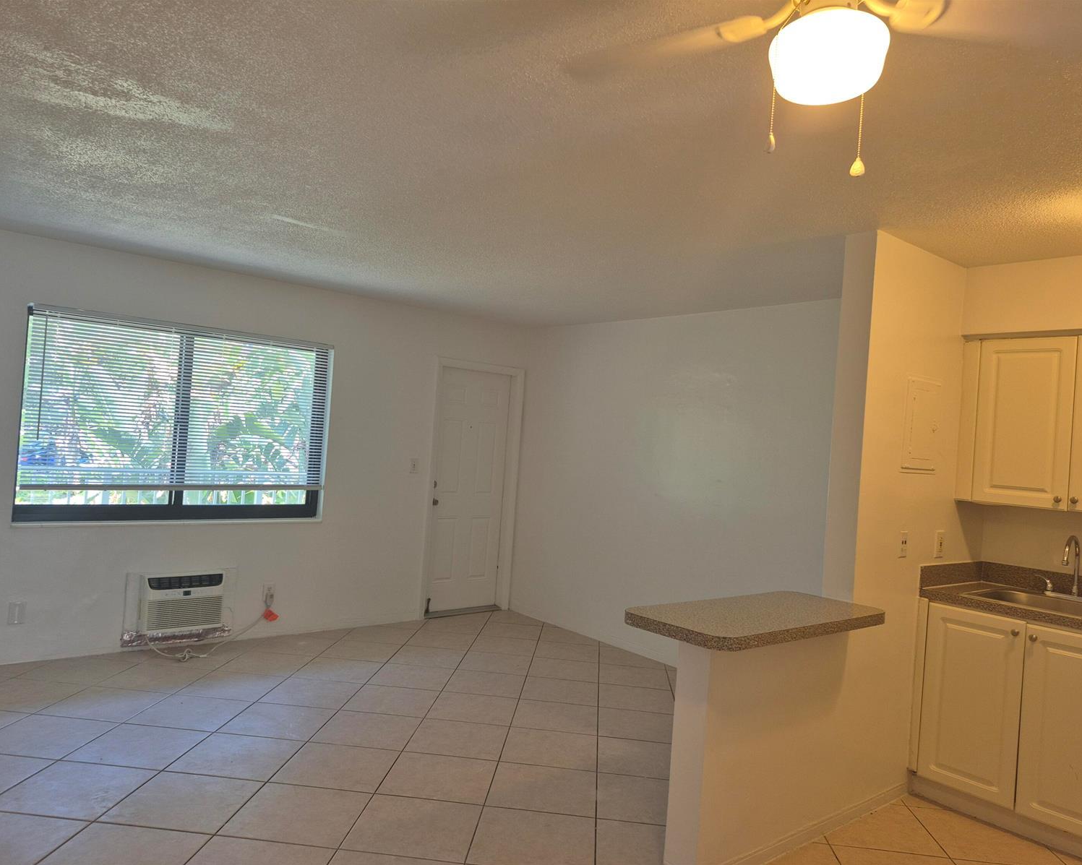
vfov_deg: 58.8
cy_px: 433
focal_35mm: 24
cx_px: 531
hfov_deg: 70.3
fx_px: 768
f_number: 1.8
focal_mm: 5.4
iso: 40
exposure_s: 1/120
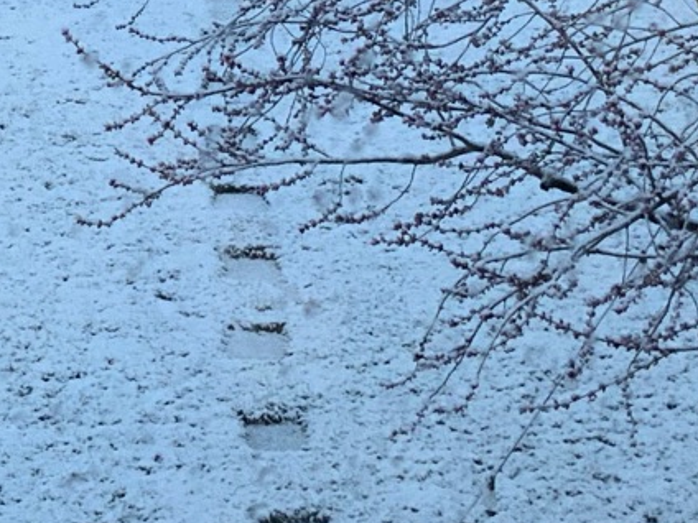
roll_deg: -0.3
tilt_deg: -15.5
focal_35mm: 123
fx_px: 2480
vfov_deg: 11.7
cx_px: 0
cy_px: -189
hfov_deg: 15.7
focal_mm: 3
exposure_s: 1/50
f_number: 1.8
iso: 125
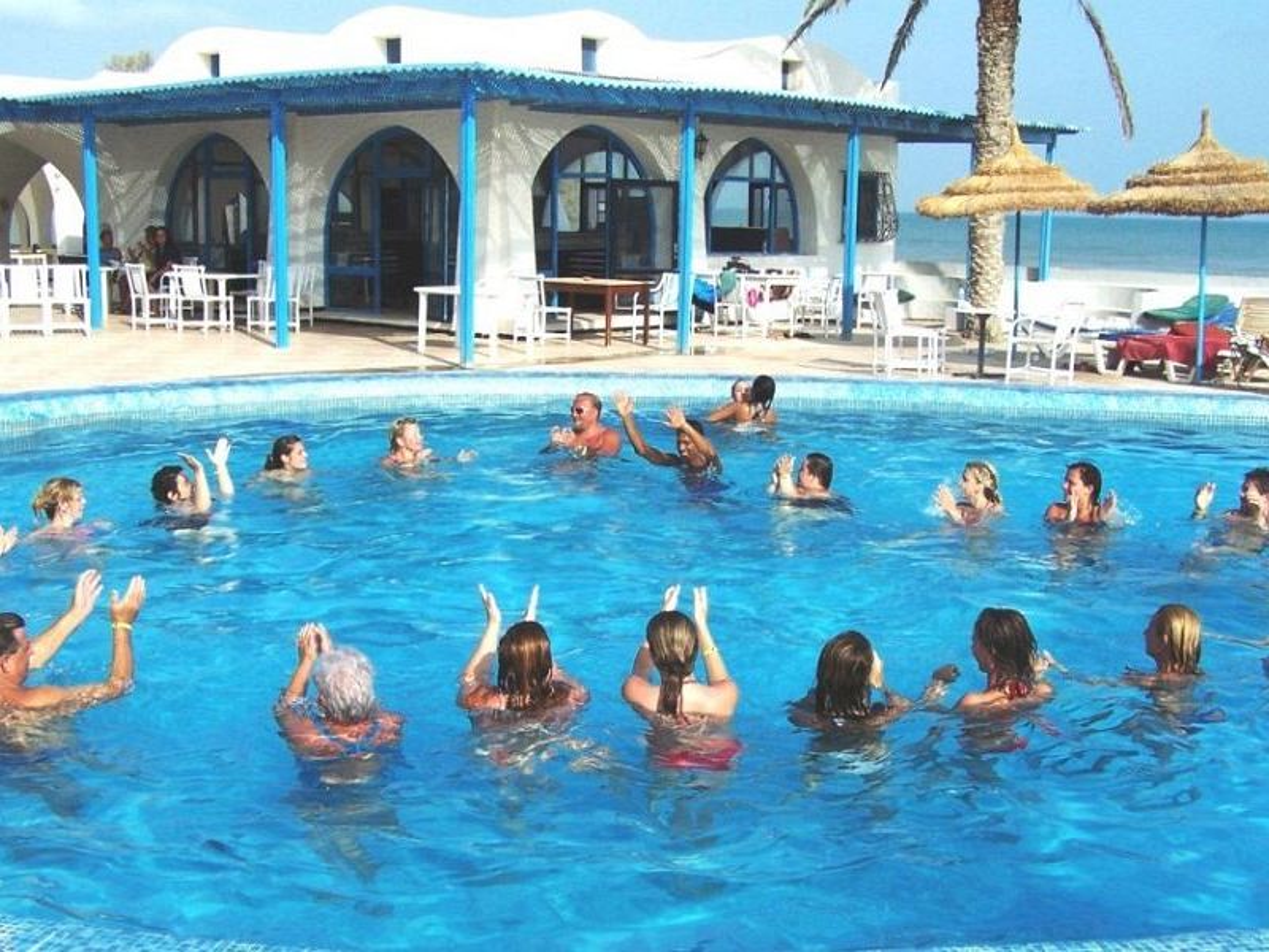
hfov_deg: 49.0
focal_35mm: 38
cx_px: 634
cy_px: 476
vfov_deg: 37.7
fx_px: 1393
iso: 80
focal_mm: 6.3
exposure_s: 1/1000
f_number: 5.6
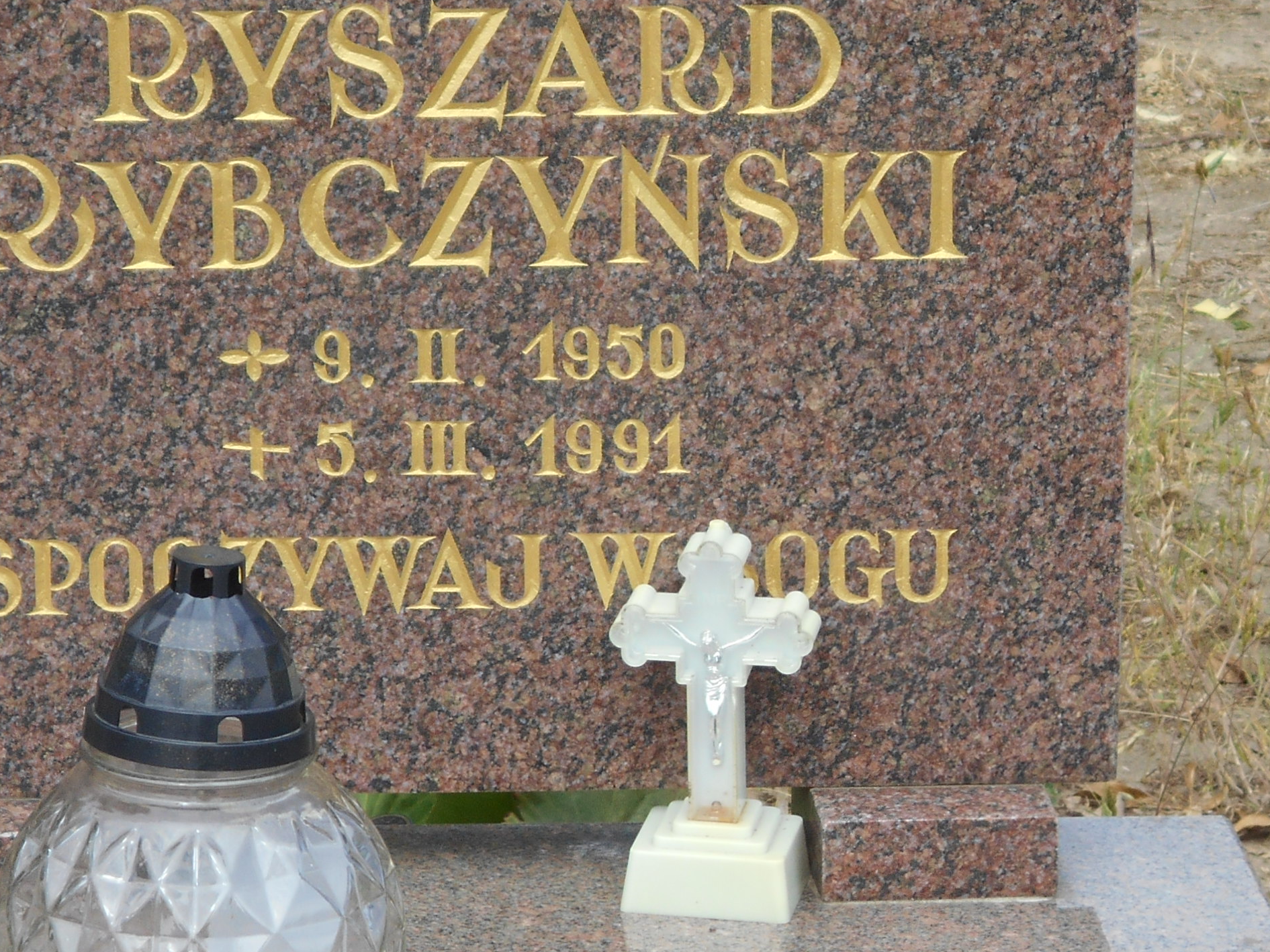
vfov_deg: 7.8
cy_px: 296
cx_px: 444
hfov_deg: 10.3
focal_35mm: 191
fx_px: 7007
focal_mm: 17.6
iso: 80
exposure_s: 1/160
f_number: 5.5
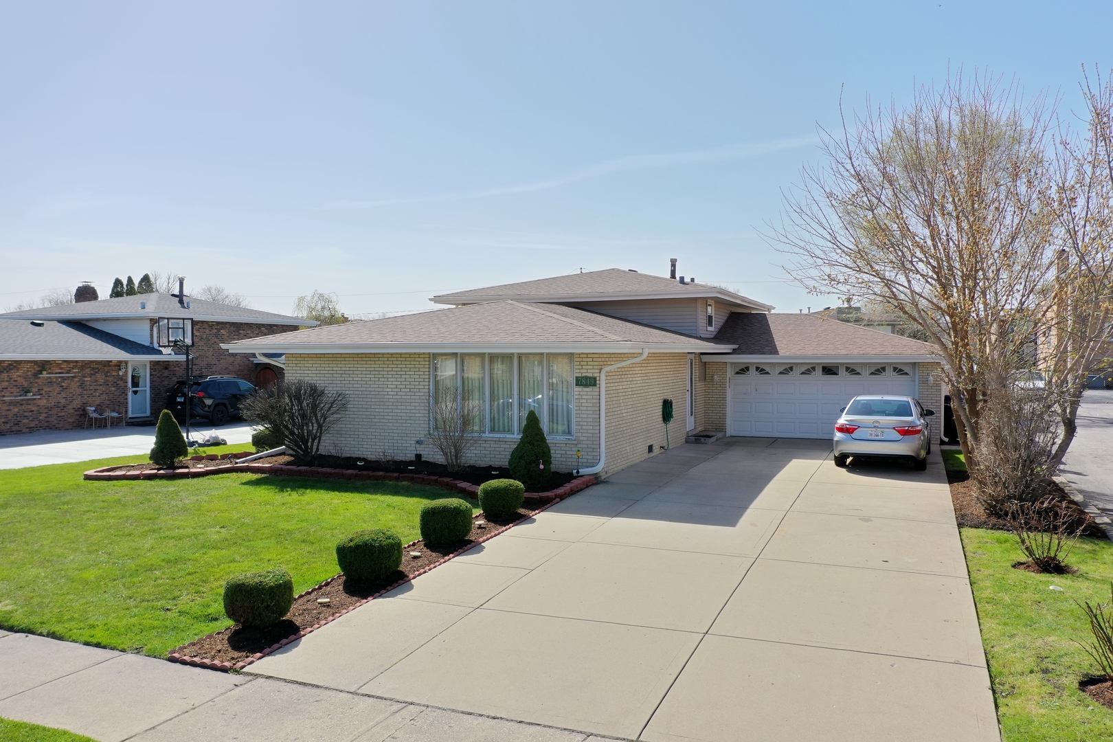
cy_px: 371
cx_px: 556
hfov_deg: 65.5
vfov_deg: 46.4
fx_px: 866
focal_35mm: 28
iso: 100
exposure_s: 1/320
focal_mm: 10.26
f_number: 5
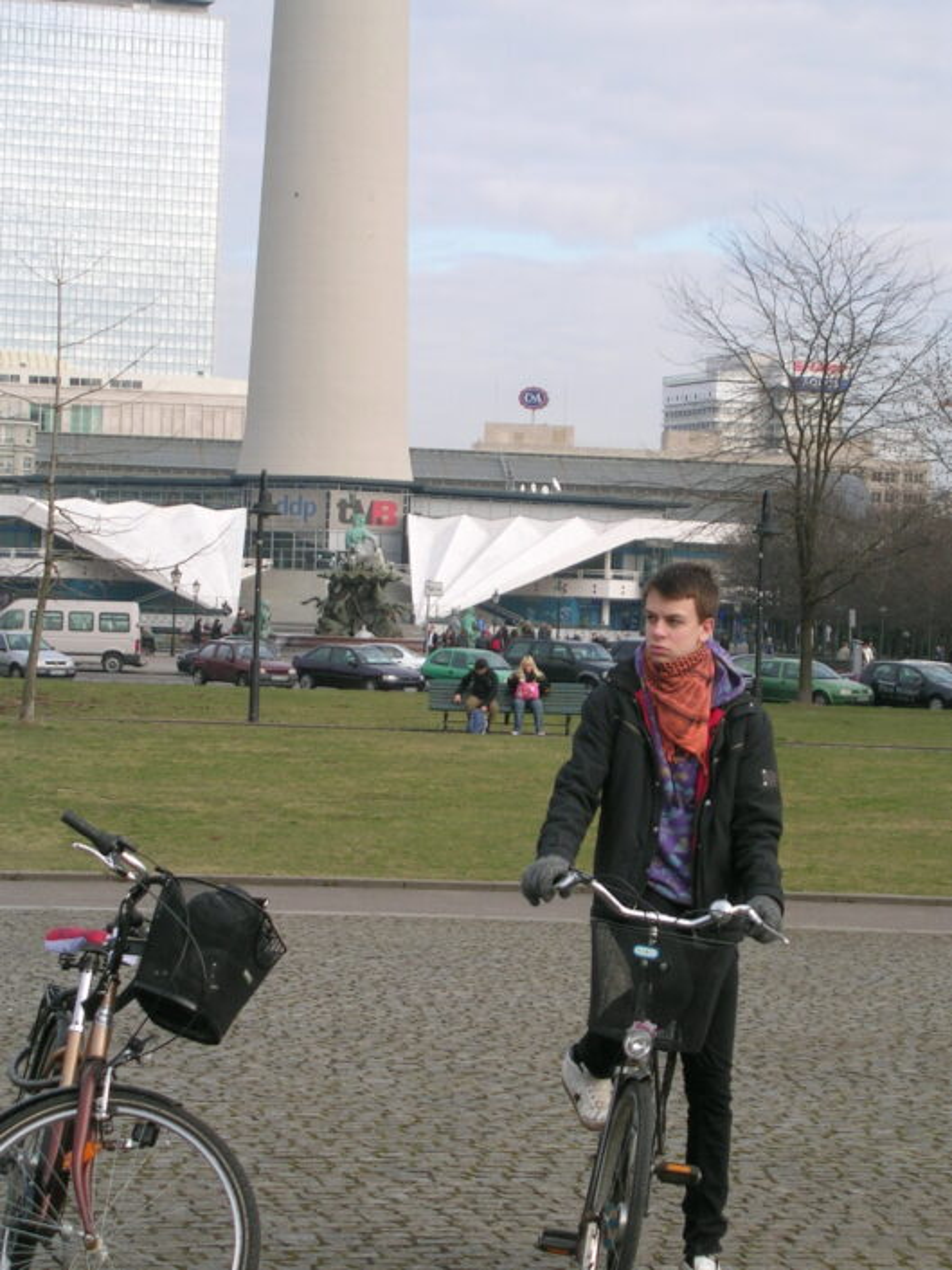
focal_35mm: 105
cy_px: 635
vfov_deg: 18.7
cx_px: 476
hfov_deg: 14.1
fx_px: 3849
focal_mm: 16.2
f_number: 4.9
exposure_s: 1/209
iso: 50
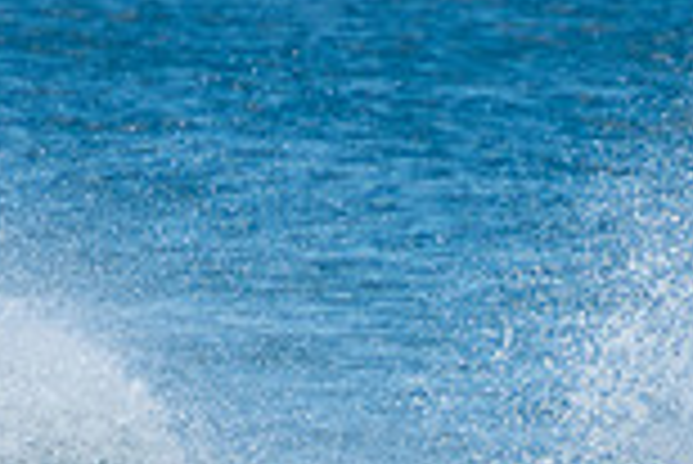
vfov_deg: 0.6
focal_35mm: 2262
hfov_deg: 0.9
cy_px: 669
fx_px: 43584
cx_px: 518
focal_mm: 400
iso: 280
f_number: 5.6
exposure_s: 1/1250
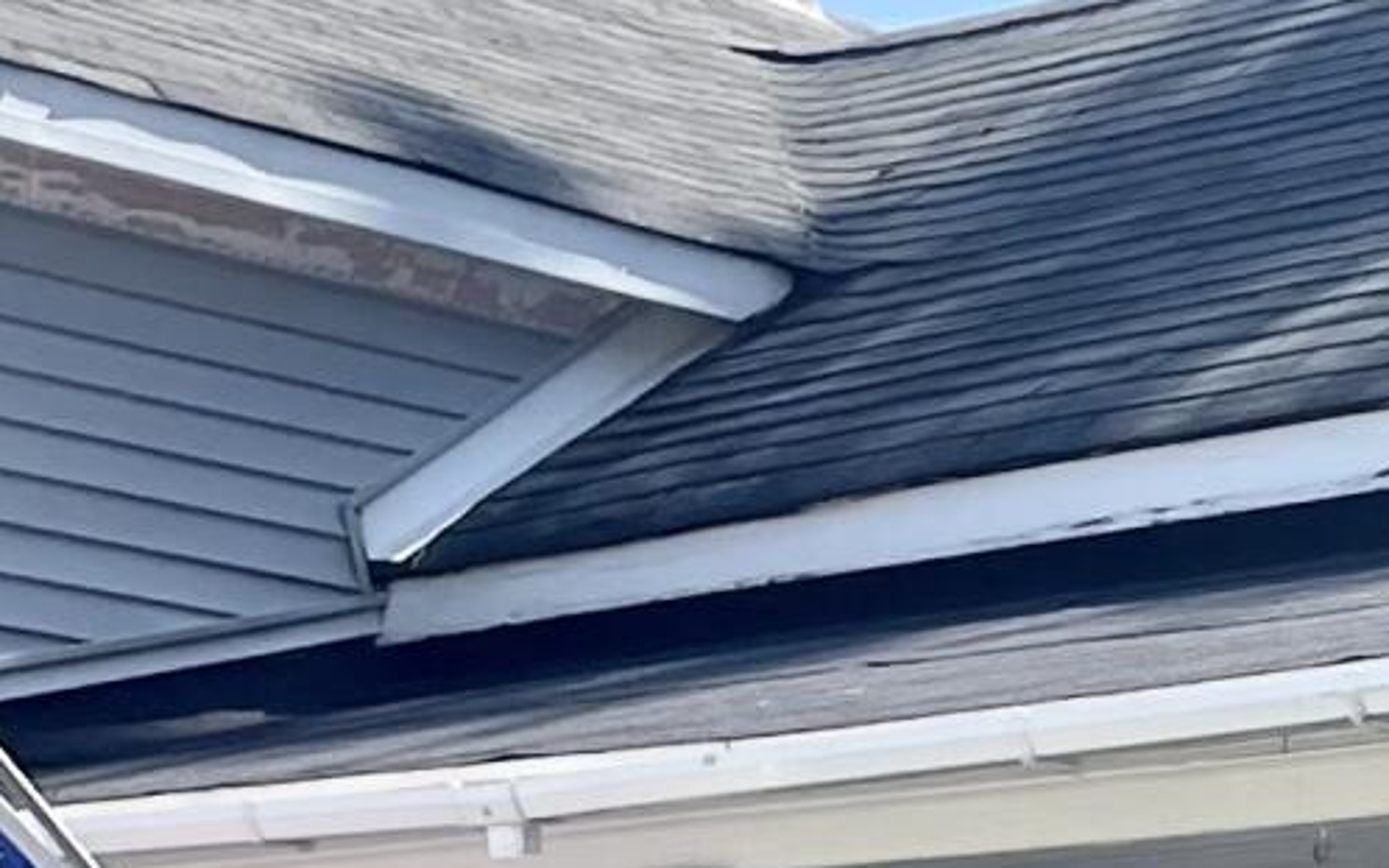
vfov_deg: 7.8
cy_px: 1030
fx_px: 6282
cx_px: 1726
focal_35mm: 166
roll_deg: +0.8
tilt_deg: +5.5
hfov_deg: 12.3
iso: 32
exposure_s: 1/2660
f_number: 1.6
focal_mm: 5.1
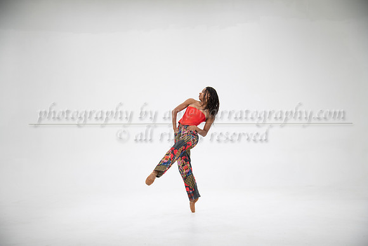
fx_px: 511
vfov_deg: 27.0
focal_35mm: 50
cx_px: 184
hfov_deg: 39.6
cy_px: 123
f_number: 4
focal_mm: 50
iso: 400
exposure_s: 1/500
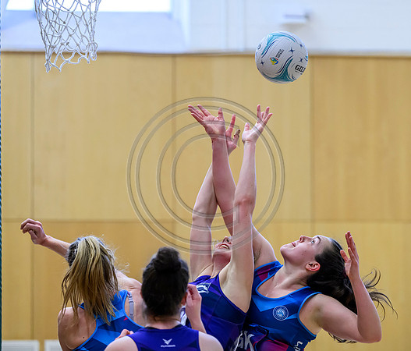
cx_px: 229
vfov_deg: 9.0
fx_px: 2240
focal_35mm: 179
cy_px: 168
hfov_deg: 10.5
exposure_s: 1/1000
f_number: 3.2
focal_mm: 140
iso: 4000
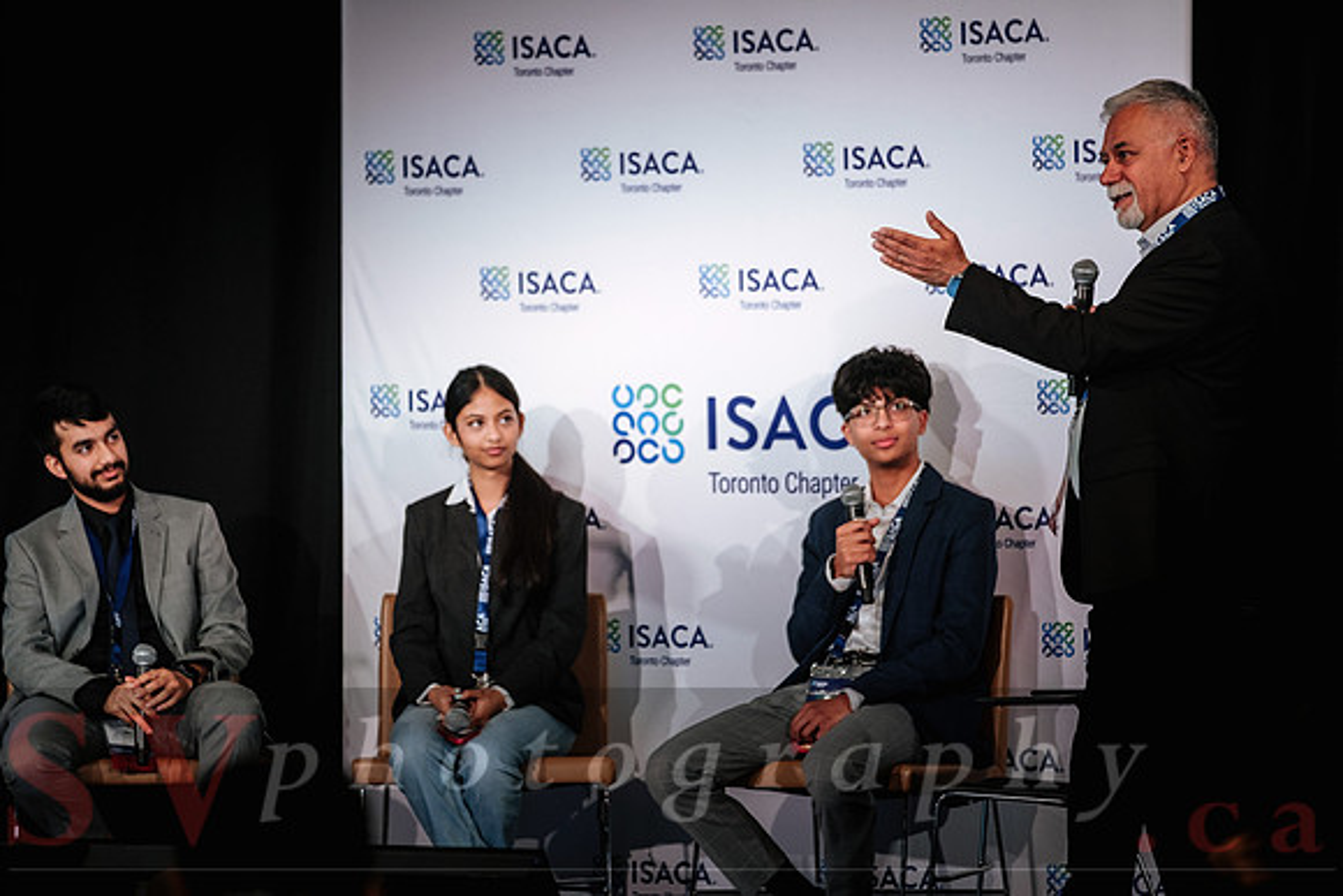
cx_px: 672
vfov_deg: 6.5
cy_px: 448
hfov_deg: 9.8
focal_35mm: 210
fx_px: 7836
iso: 800
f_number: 2.8
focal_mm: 140
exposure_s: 1/80
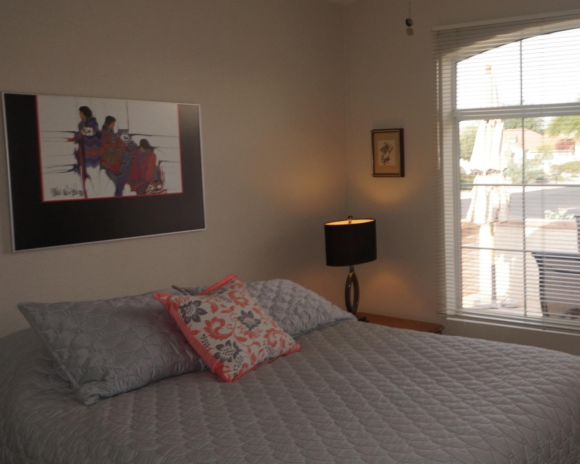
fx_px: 669
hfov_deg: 43.7
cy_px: 207
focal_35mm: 39
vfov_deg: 38.2
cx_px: 495
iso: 320
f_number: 9
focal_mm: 16
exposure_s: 1/100
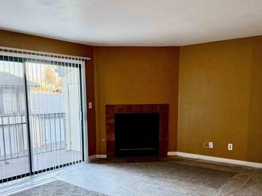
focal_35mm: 35
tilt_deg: -8.3
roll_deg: +0.4
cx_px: 127
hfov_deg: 52.6
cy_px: 134
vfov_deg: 40.1
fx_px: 265
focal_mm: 6.76
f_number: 1.78
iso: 200
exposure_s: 1/120
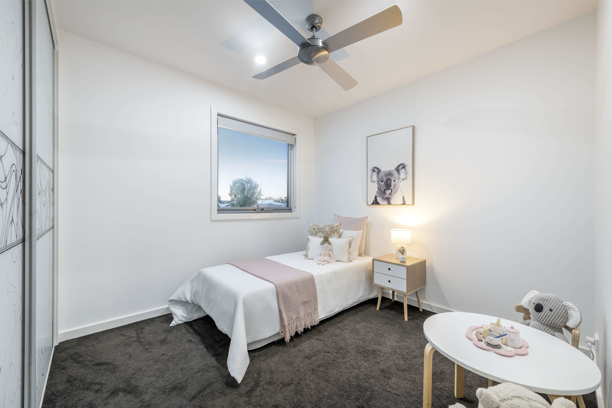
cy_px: 204
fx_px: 238
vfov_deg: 81.2
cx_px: 306
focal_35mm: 14
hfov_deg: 104.3
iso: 160
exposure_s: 1/8
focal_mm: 14
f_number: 6.3
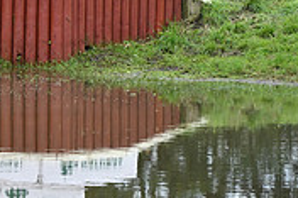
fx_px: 4234
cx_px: -185
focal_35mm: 512
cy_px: -107
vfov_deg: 2.7
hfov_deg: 4.0
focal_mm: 155
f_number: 4.5
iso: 1000
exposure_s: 1/1250
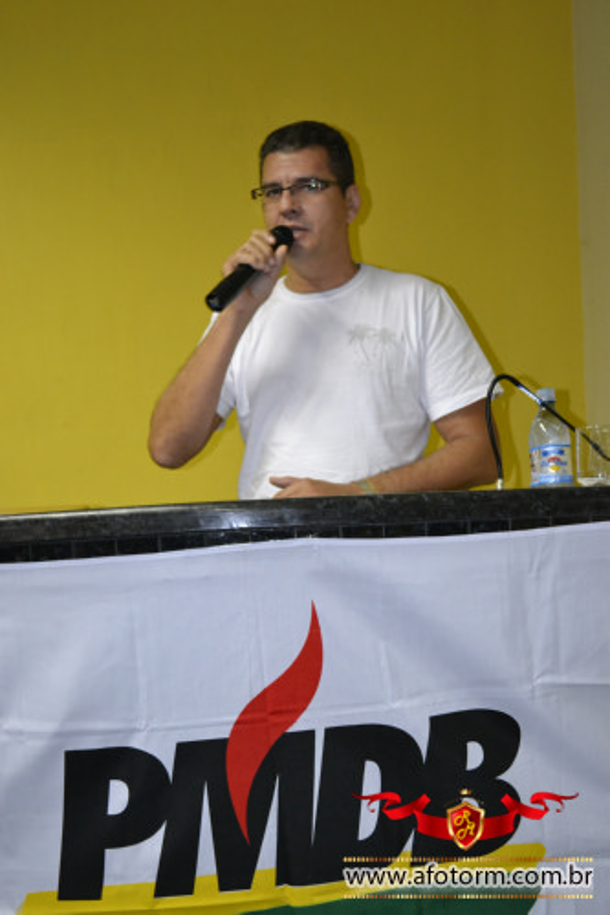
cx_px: 305
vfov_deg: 31.9
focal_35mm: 63
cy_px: 458
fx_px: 1602
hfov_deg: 21.6
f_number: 5.3
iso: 2500
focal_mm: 42
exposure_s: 1/60
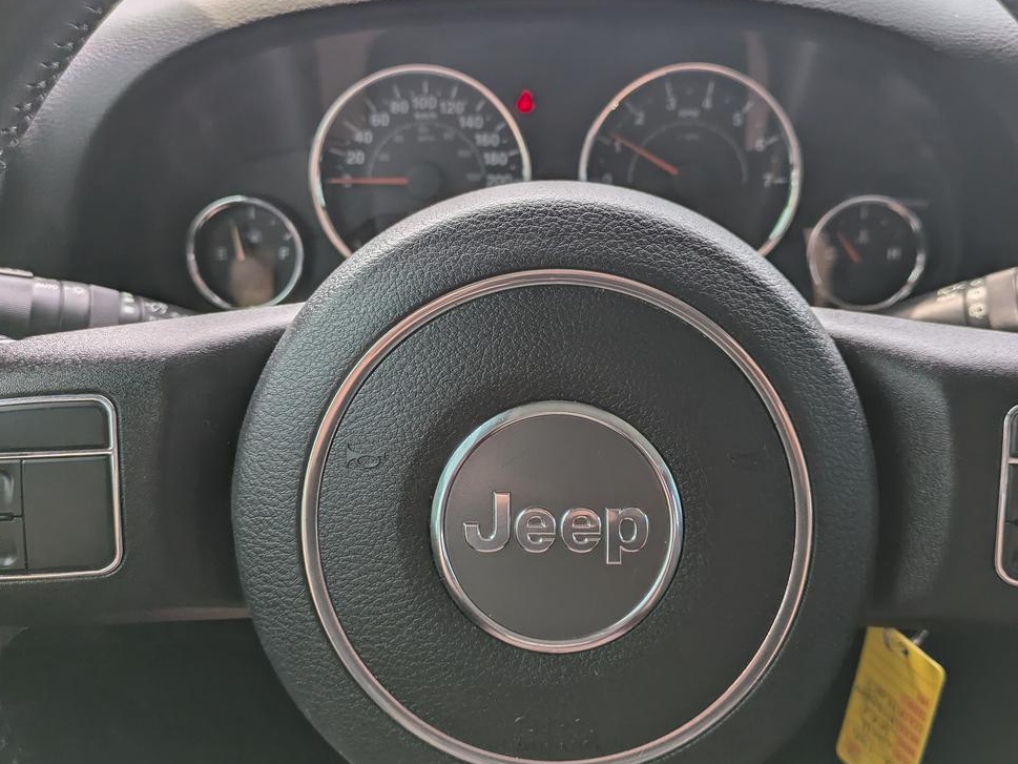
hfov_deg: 55.3
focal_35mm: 33
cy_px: 331
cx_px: 547
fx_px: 971
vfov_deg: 42.9
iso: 37
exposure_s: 1/283
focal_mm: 5.43
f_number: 1.89
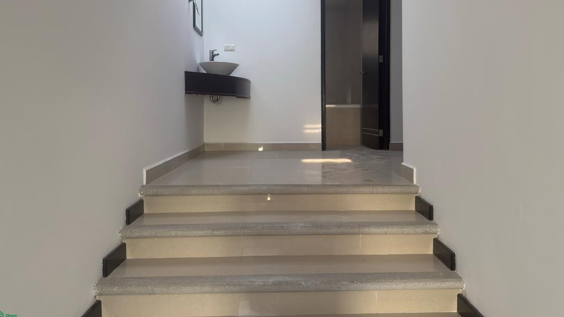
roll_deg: +0.0
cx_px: 283
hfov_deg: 69.9
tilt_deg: +2.0
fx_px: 404
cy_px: 105
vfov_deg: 42.3
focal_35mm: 27
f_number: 1.78
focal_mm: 6.76
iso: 100
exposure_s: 1/243
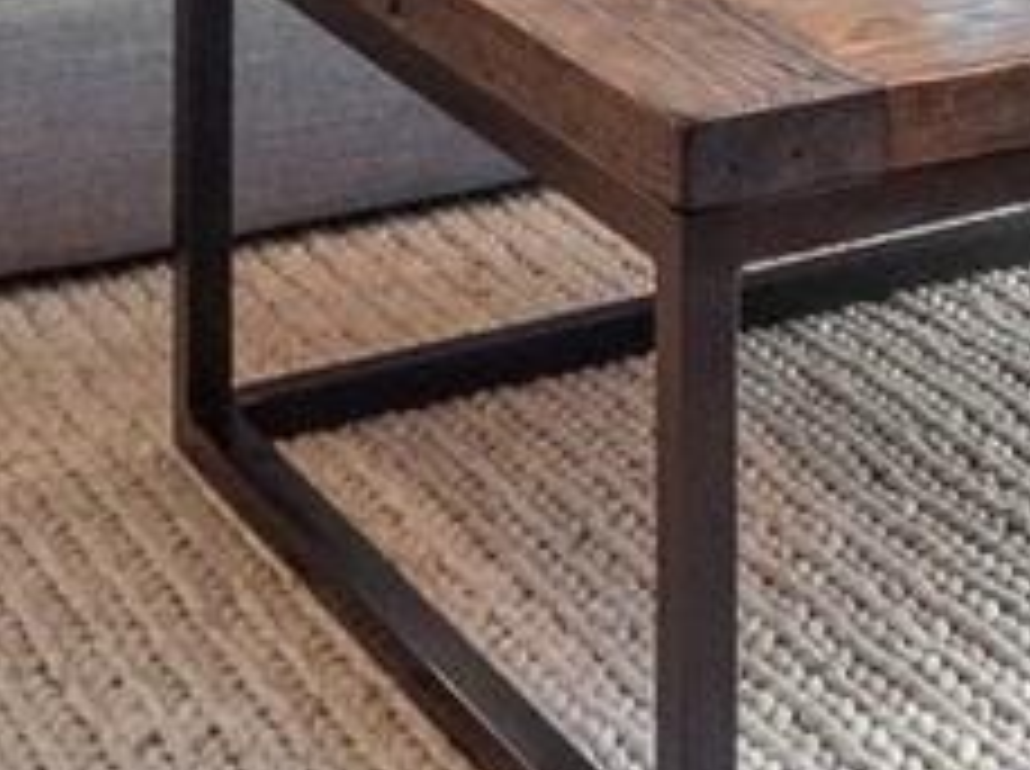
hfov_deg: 17.0
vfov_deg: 11.0
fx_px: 3327
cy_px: -1103
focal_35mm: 112
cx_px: 1138
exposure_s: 1/15
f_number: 7.1
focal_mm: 8
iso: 500
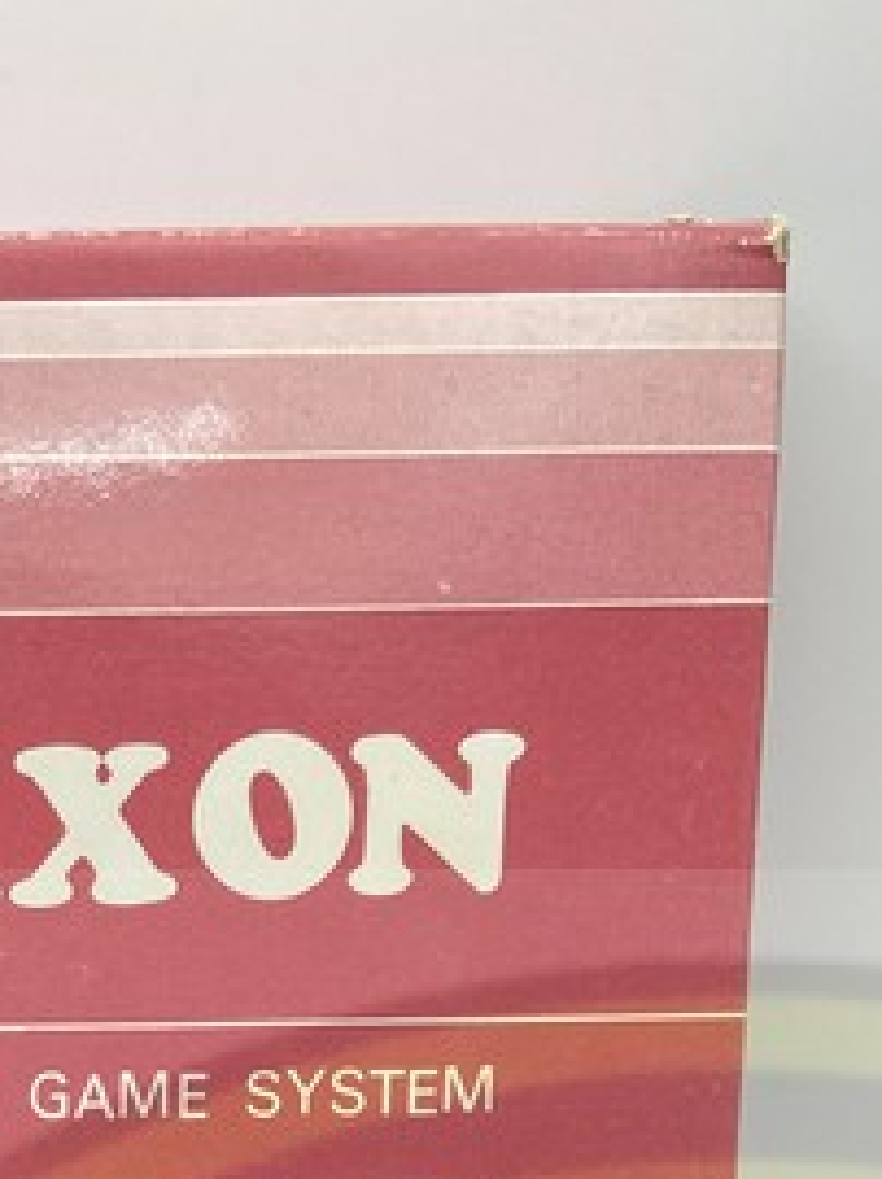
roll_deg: +0.9
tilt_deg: -24.9
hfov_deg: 19.0
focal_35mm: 74
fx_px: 2518
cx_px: -122
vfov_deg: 22.8
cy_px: 1629
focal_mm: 4.25
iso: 50
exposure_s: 1/122
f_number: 1.8
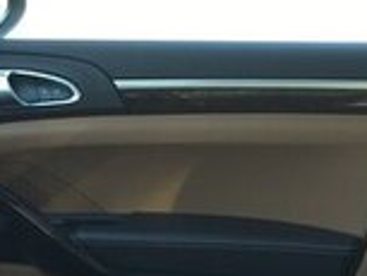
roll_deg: +0.0
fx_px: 1326
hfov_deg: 14.6
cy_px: 505
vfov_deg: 11.0
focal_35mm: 125
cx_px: -194
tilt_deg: -28.9
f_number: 2.2
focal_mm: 4.15
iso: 25
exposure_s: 1/50
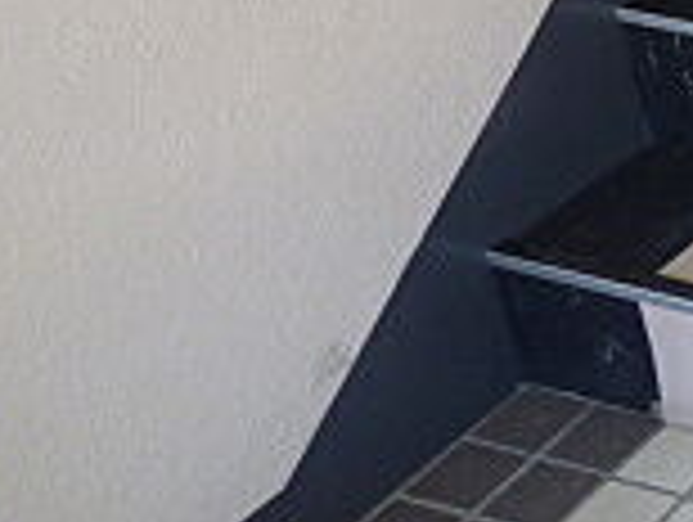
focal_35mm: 83
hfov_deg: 17.2
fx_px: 1664
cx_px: 1386
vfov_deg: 16.6
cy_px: -194
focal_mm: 3.58
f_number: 2.8
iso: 100
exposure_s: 1/20
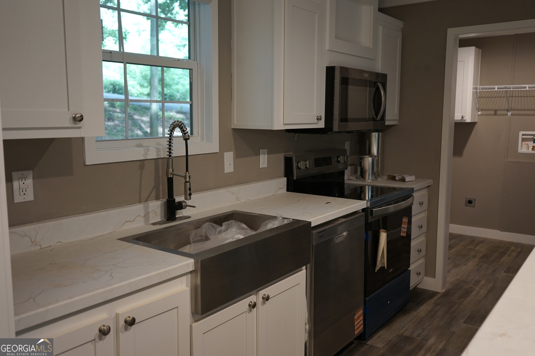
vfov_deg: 42.3
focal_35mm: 31
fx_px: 461
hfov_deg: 60.3
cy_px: 178
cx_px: 268
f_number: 4
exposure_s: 1/50
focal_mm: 31
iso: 400
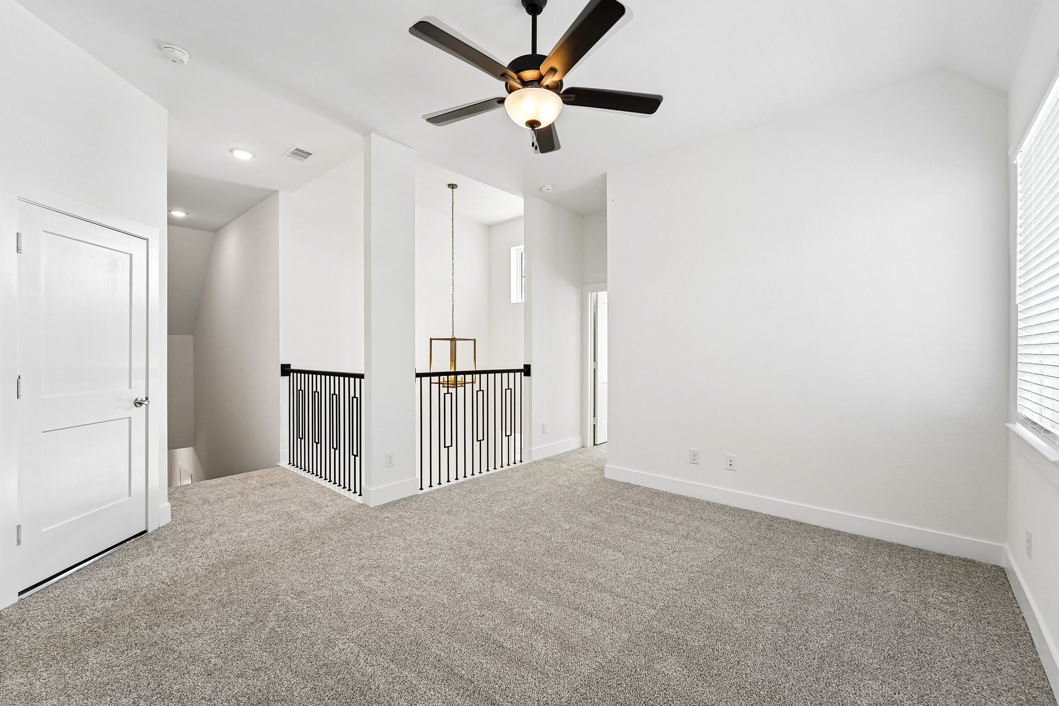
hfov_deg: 104.3
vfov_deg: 81.2
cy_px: 353
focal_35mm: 14
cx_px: 530
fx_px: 412
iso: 500
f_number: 8
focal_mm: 14
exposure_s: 1/100
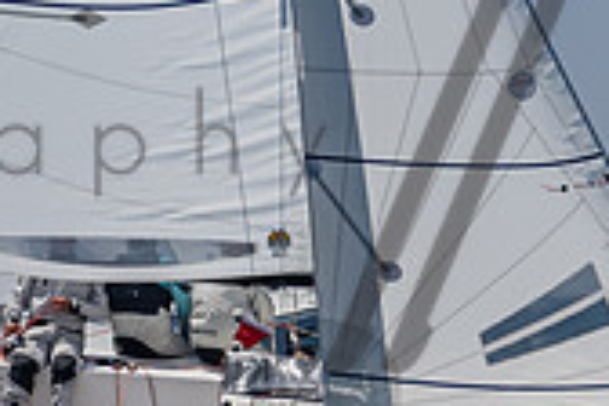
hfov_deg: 1.1
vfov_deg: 0.7
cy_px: -497
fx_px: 31750
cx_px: 575
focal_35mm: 1877
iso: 400
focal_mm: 320
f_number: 6.3
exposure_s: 1/3200
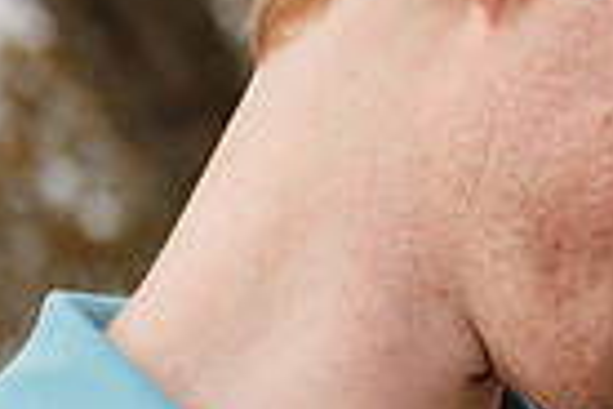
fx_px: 3780
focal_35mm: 222
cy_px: 469
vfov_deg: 6.2
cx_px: 1026
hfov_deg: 9.0
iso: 400
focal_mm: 35
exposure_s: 1/4000
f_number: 2
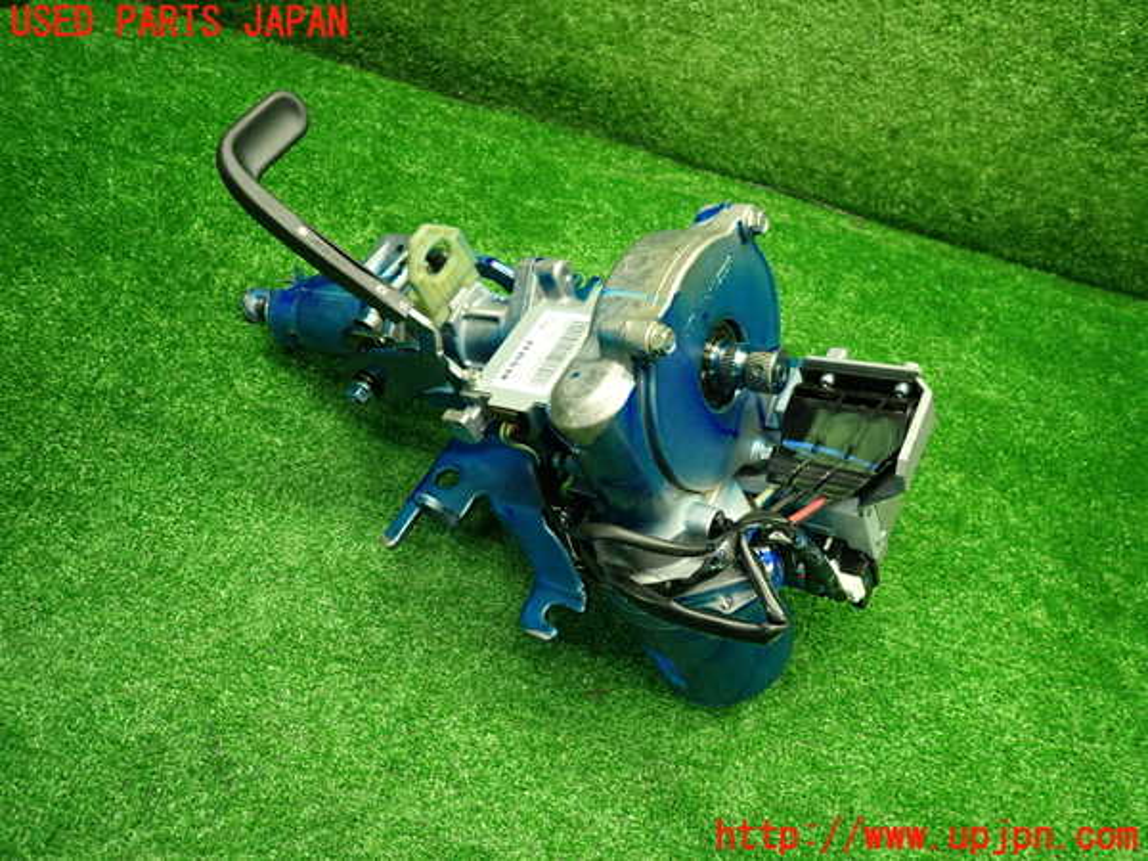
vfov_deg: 54.9
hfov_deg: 69.4
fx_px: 829
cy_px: 430
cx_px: 574
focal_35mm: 25
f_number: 2
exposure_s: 1/30
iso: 200
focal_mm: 4.5
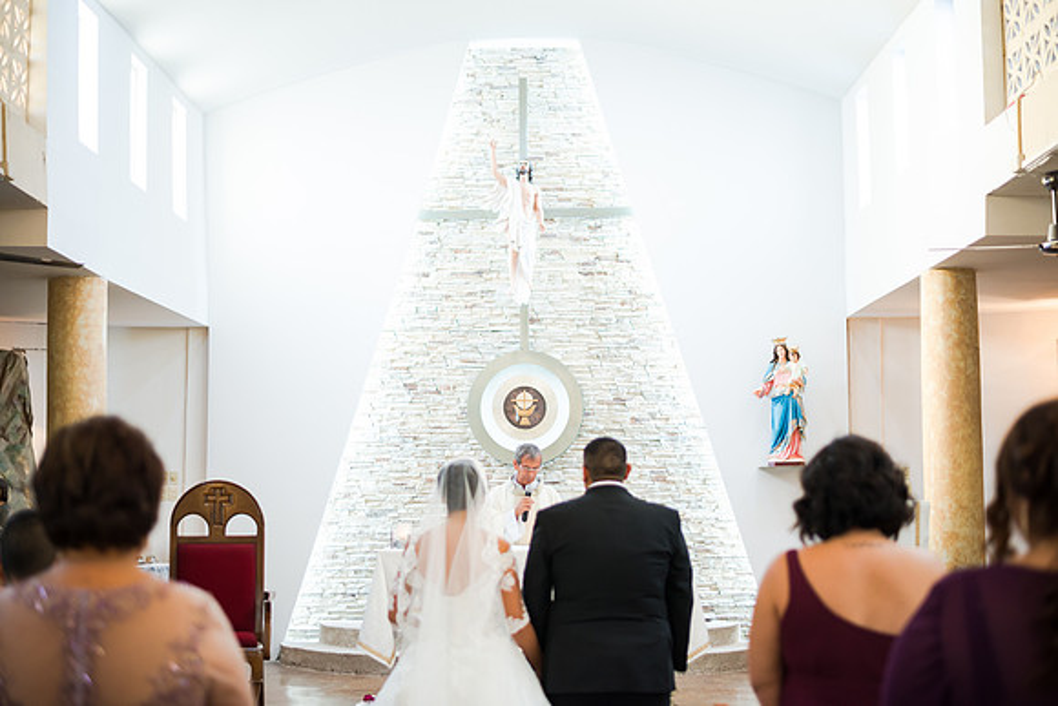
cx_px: 529
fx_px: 1470
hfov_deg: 39.6
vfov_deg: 27.0
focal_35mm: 50
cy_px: 353
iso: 1000
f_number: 1.8
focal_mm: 50
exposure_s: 1/200
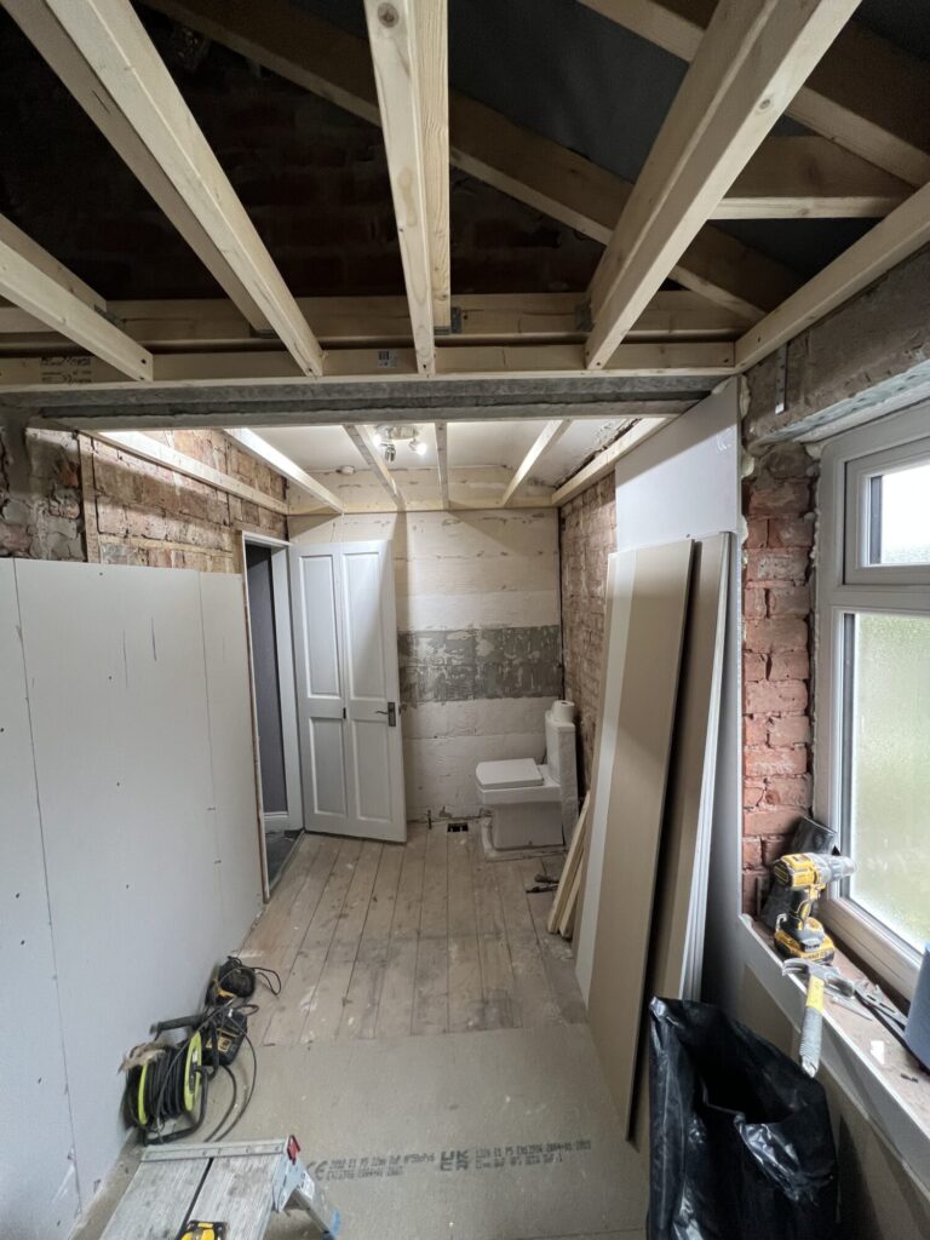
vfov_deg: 106.2
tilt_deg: -4.5
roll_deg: +2.5
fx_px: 466
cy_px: 620
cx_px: 465
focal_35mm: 13
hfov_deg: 89.9
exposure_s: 1/50
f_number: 1.8
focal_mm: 1.57
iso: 200
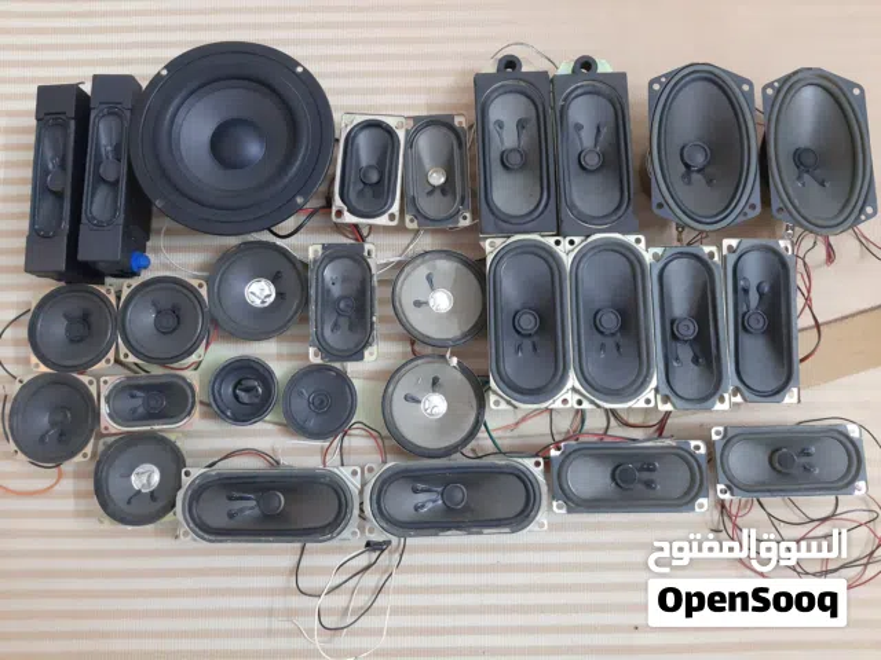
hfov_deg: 67.3
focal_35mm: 26
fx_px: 662
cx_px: 440
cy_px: 330
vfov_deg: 53.1
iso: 400
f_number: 1.7
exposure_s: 1/33
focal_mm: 3.93
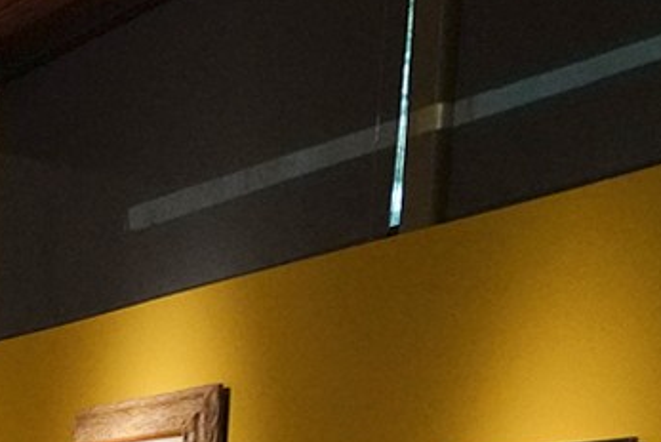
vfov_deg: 6.9
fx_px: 3491
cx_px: -926
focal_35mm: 190
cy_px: 1000
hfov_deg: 9.6
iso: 6400
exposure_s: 1/100
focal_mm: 33
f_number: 5
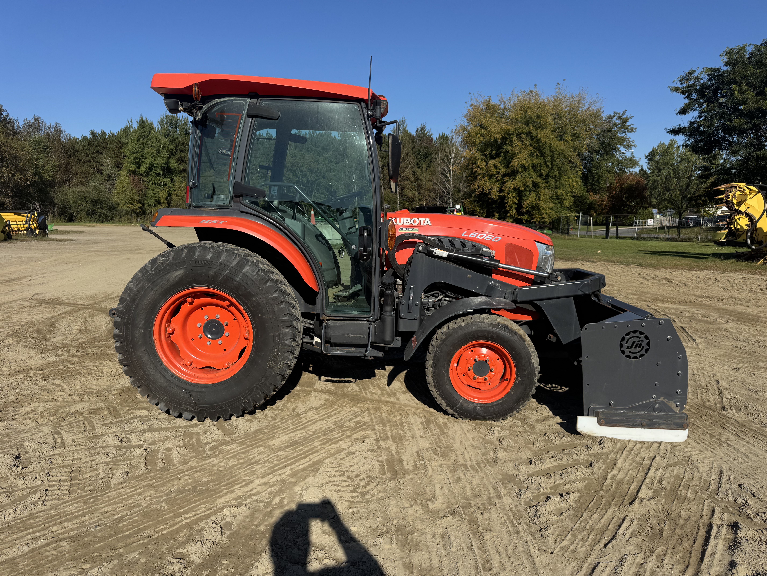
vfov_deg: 56.8
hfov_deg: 71.6
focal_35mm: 24
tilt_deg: -7.4
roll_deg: +0.4
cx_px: 384
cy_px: 288
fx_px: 532
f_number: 1.78
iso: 80
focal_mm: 6.76
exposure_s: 1/4608
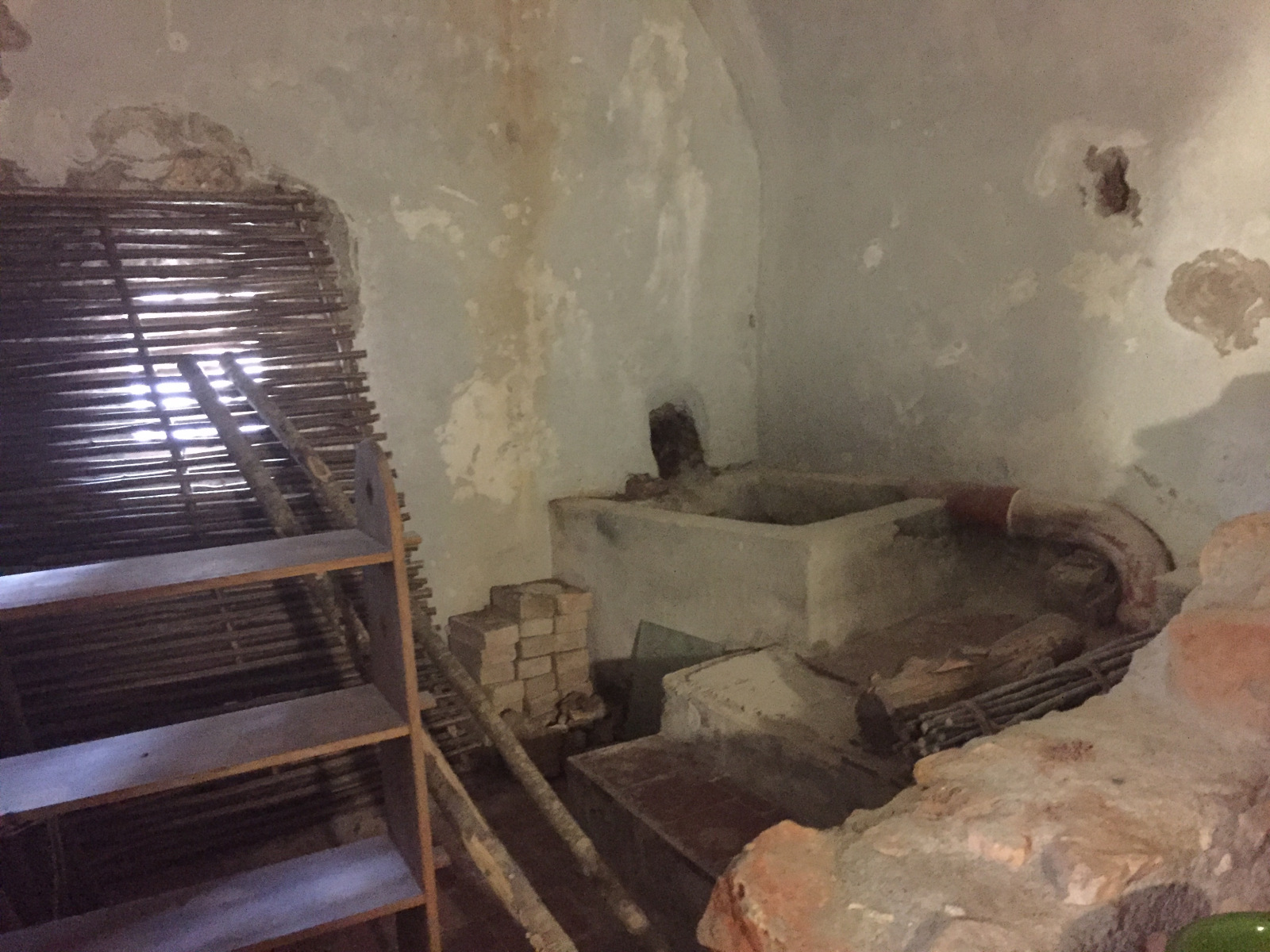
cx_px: 635
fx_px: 1064
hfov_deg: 61.7
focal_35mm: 29
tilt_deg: -6.7
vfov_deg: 48.2
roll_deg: +2.1
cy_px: 476
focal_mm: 4.15
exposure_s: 1/17
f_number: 2.2
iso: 1250
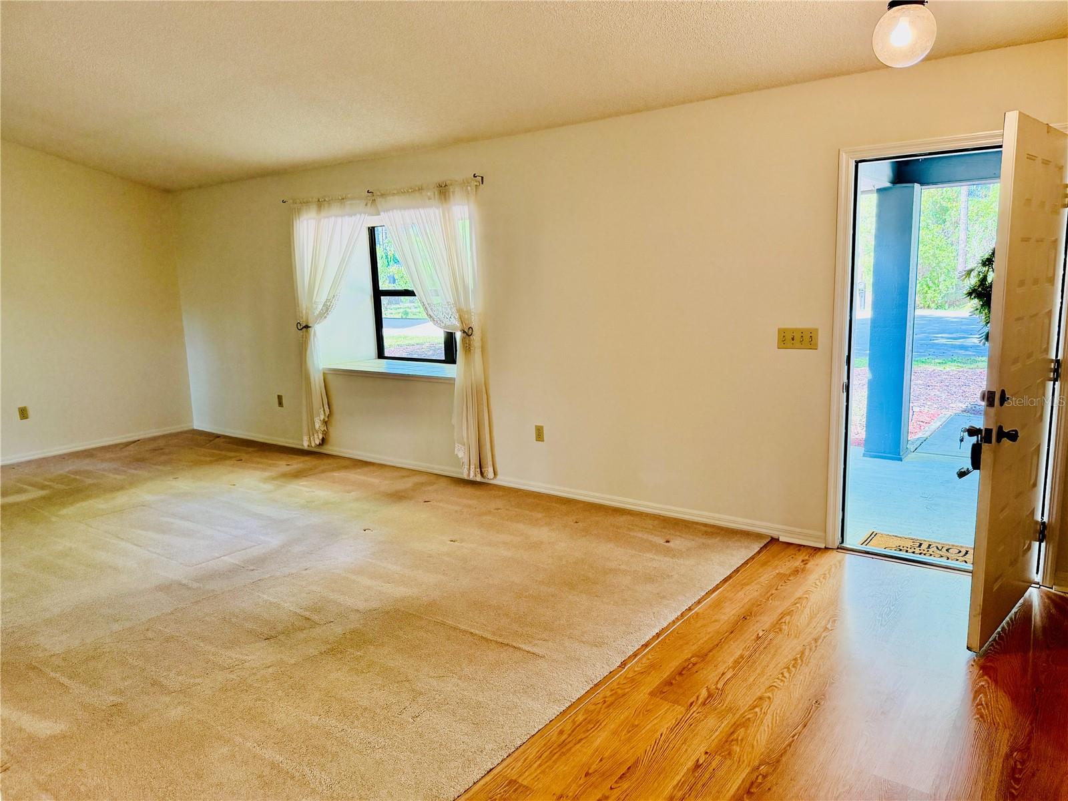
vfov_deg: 56.8
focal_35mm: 24
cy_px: 400
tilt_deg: -11.1
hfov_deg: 71.6
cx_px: 534
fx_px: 740
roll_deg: +2.6
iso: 200
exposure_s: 1/120
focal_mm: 6.76
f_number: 1.78
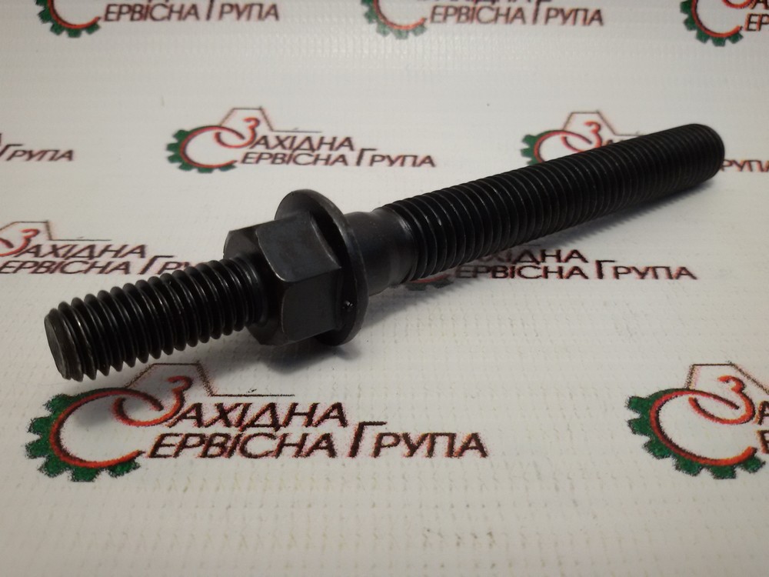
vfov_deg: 45.4
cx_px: 384
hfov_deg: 58.4
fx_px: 689
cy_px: 288
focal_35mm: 31
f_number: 2.4
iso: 50
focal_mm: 2.93
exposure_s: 1/100
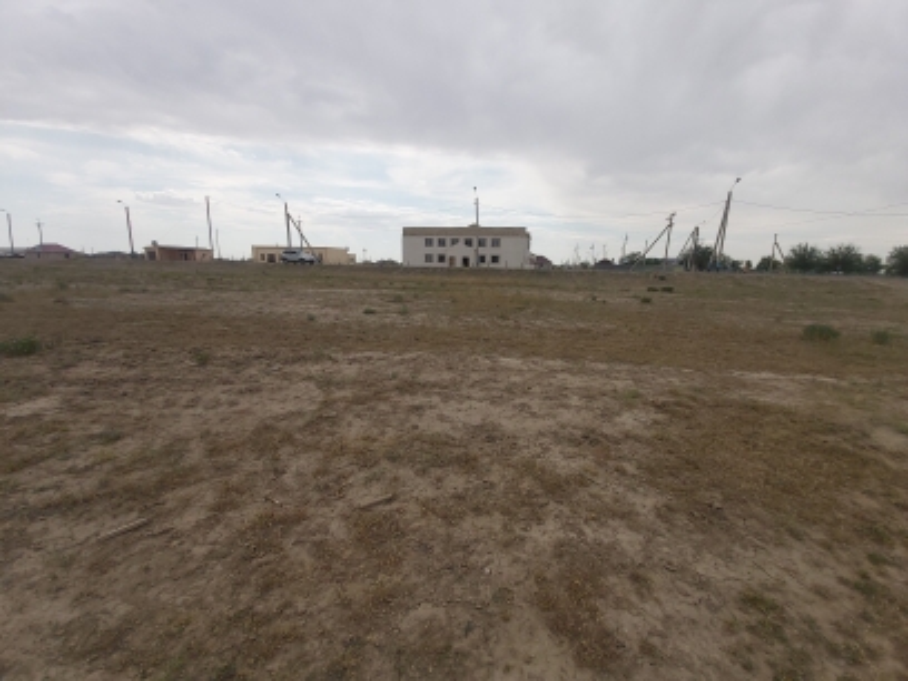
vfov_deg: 89.9
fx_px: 341
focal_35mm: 13
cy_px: 340
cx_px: 454
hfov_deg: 106.2
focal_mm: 1.42
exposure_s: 1/1559
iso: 40
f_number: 2.2
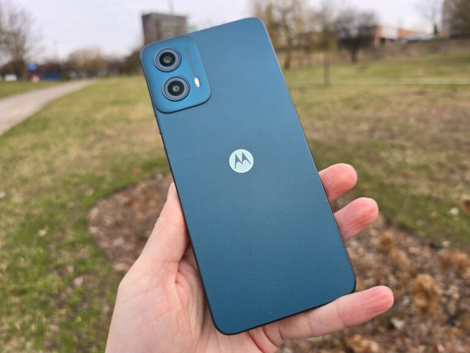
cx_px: 235
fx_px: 312
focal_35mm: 23
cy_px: 176
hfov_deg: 73.9
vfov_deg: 58.9
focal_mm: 6.3
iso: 12
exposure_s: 1/276
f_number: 1.7
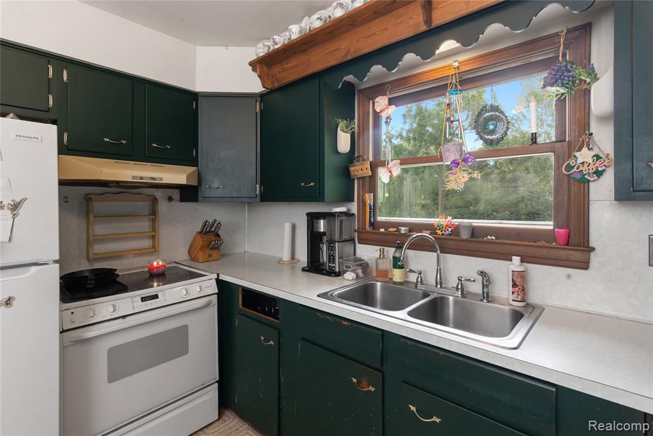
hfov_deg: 93.3
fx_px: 308
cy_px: 218
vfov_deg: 70.5
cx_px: 326
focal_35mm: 17
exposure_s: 1/5
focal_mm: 17
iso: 320
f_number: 9
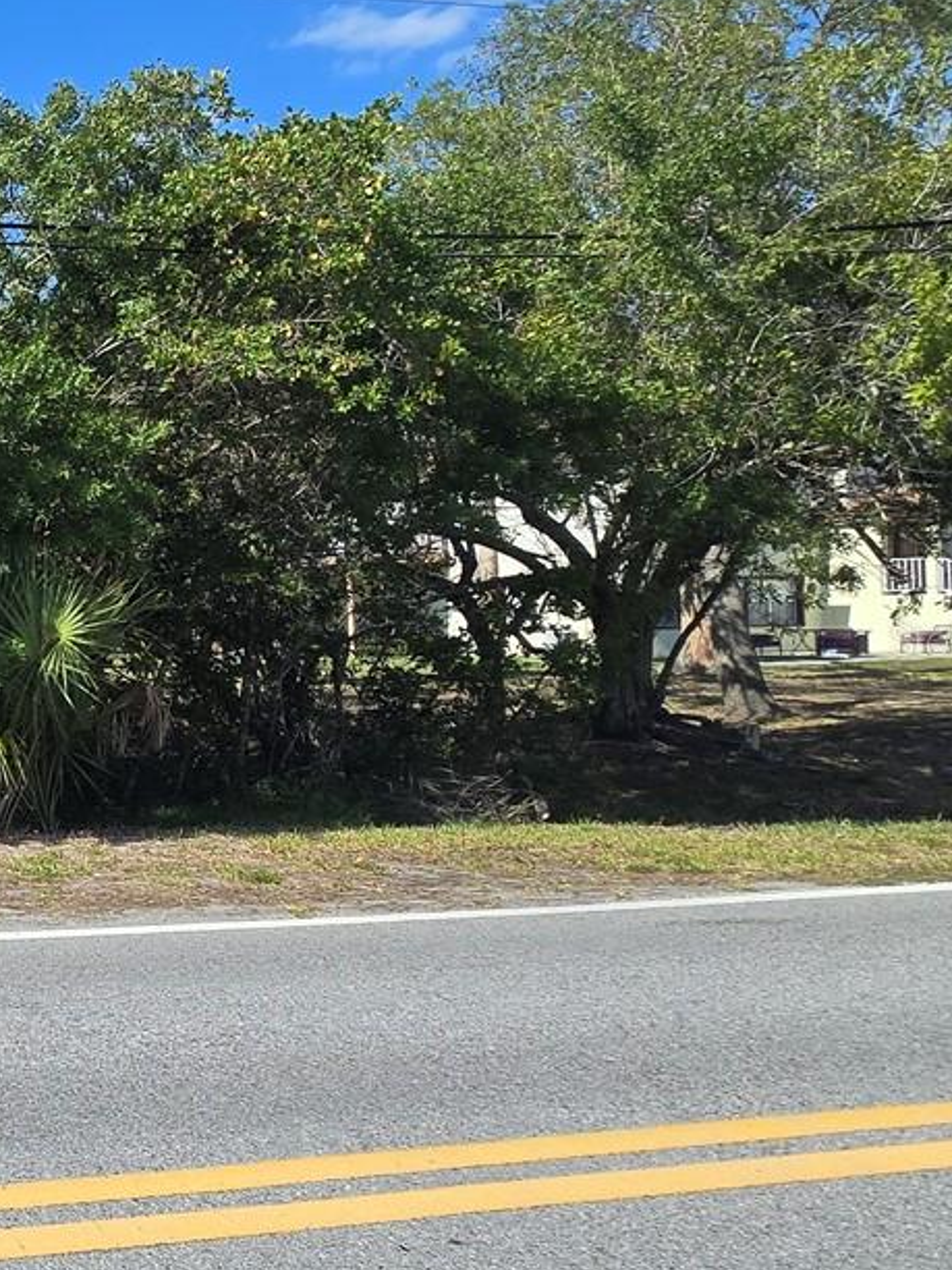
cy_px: 639
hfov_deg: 26.1
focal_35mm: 34
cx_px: -572
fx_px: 1247
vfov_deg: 54.0
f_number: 2.2
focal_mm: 2.2
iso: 50
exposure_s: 1/1756
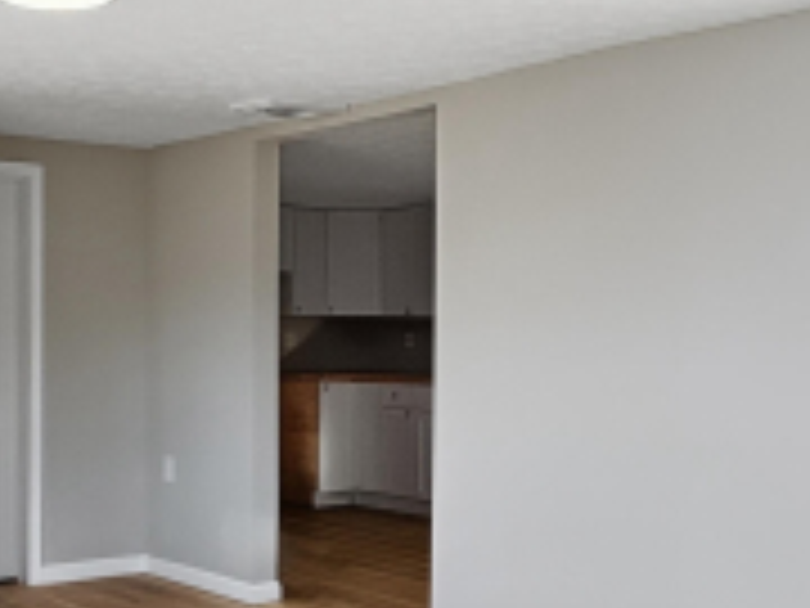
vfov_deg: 28.0
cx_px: 223
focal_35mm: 52
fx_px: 1217
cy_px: 338
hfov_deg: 36.1
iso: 80
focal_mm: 2.22
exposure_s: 1/140
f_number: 2.2
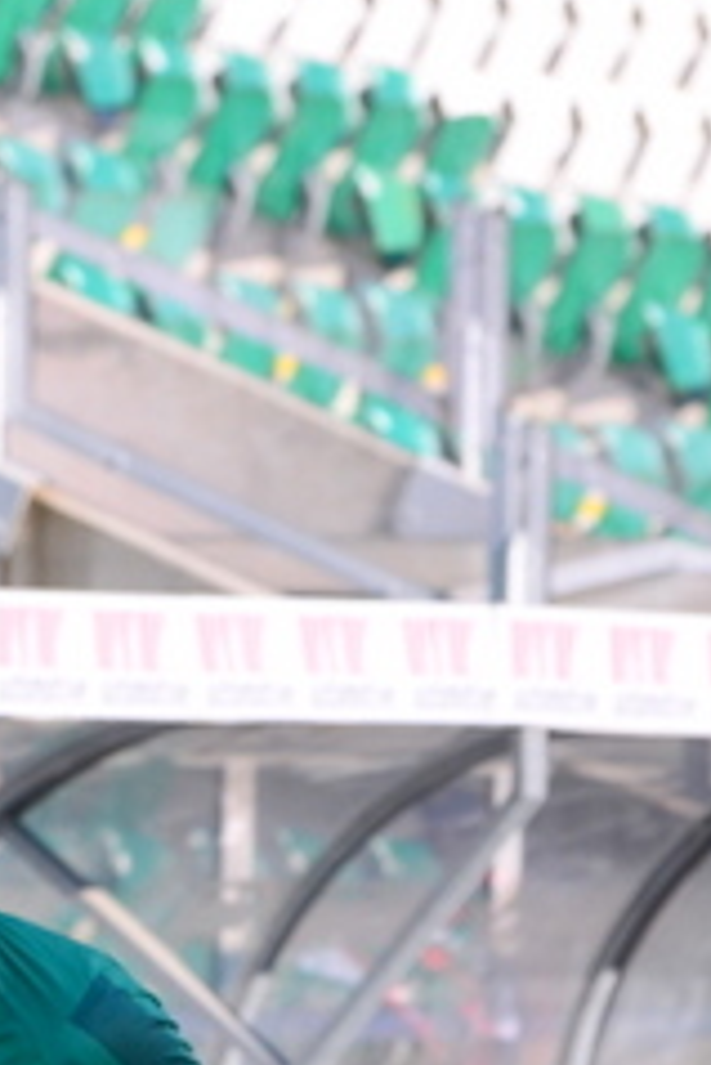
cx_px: -335
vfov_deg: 2.2
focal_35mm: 933
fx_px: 27594
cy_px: 1231
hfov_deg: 1.5
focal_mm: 165
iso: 200
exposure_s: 1/800
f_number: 5
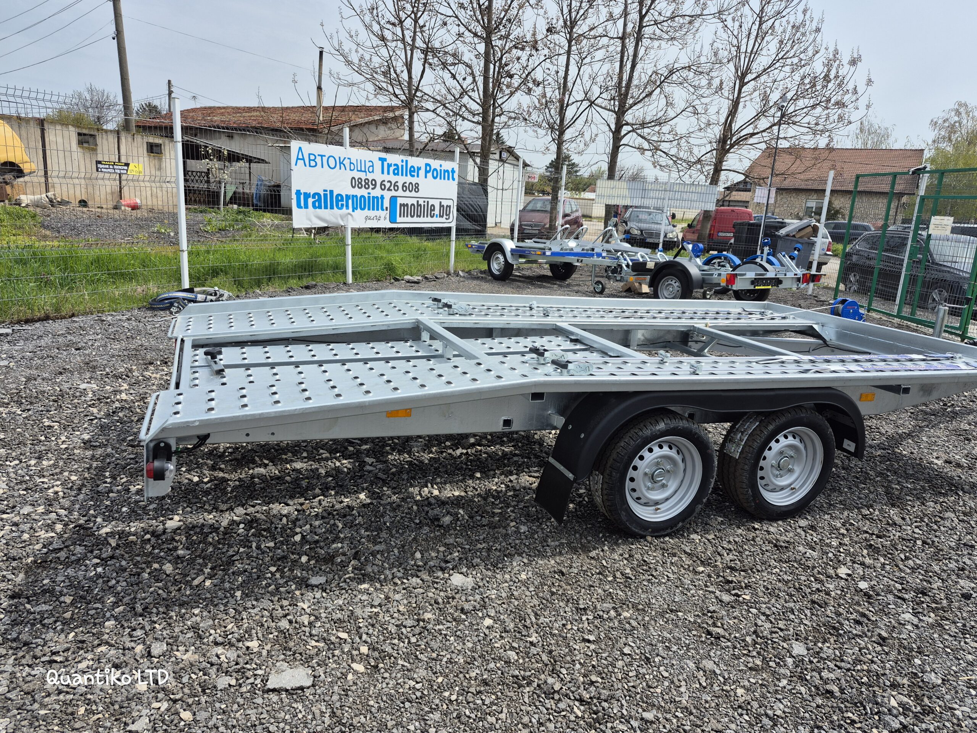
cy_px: 366
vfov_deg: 58.9
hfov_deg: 73.9
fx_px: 649
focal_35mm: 23
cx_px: 488
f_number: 1.8
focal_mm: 5.4
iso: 25
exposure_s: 1/1940
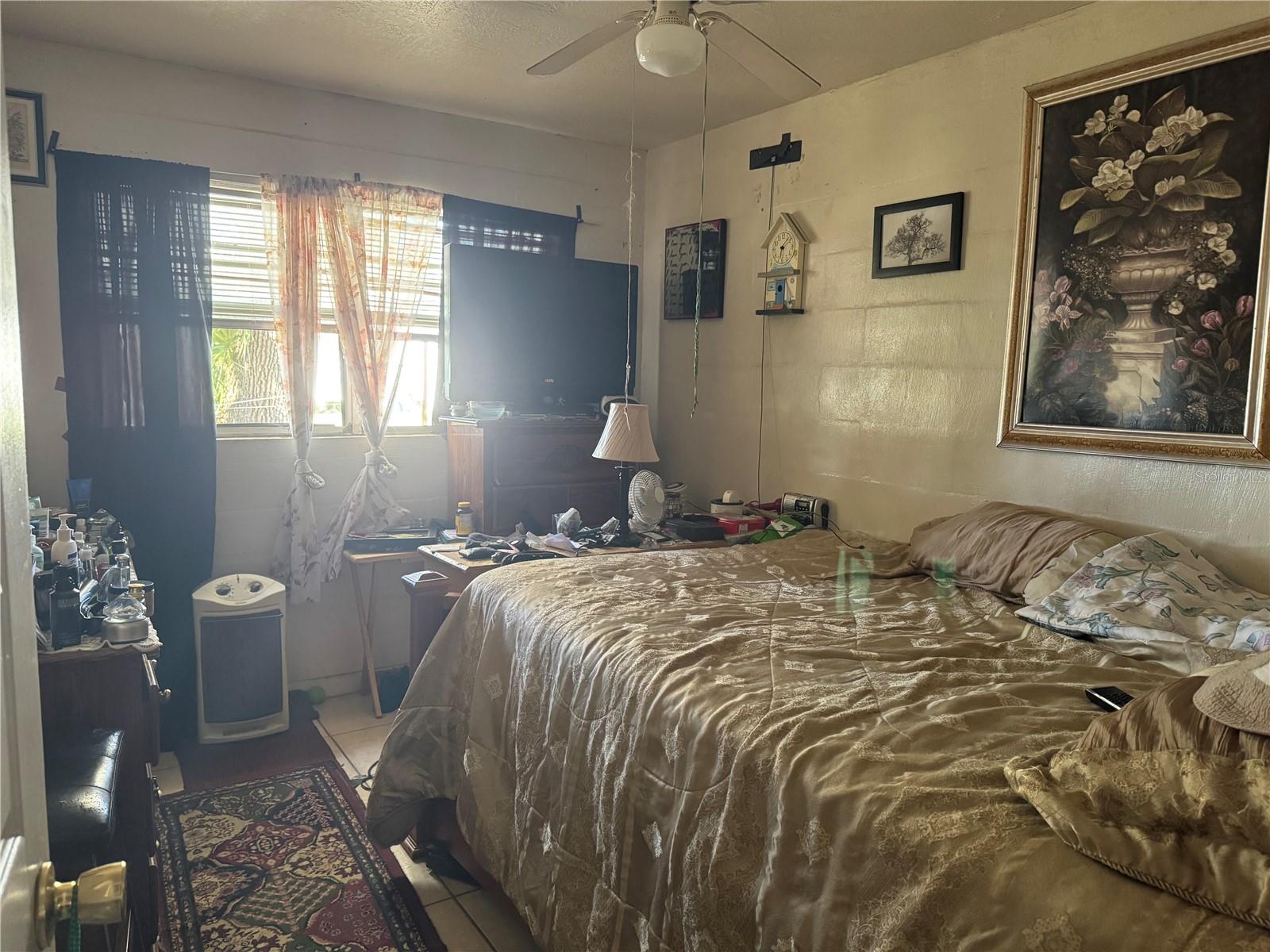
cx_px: 635
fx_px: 881
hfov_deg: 71.6
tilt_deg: -7.4
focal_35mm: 24
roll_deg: -2.4
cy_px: 476
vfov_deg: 56.8
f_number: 1.78
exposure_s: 1/60
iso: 640
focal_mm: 6.76
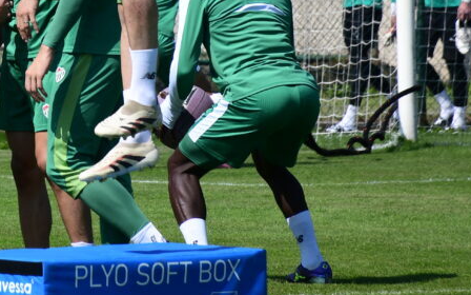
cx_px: -20
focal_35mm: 612
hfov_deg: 3.4
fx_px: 7856
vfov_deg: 2.1
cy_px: -25
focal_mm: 140
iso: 200
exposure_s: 1/1000
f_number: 5.6
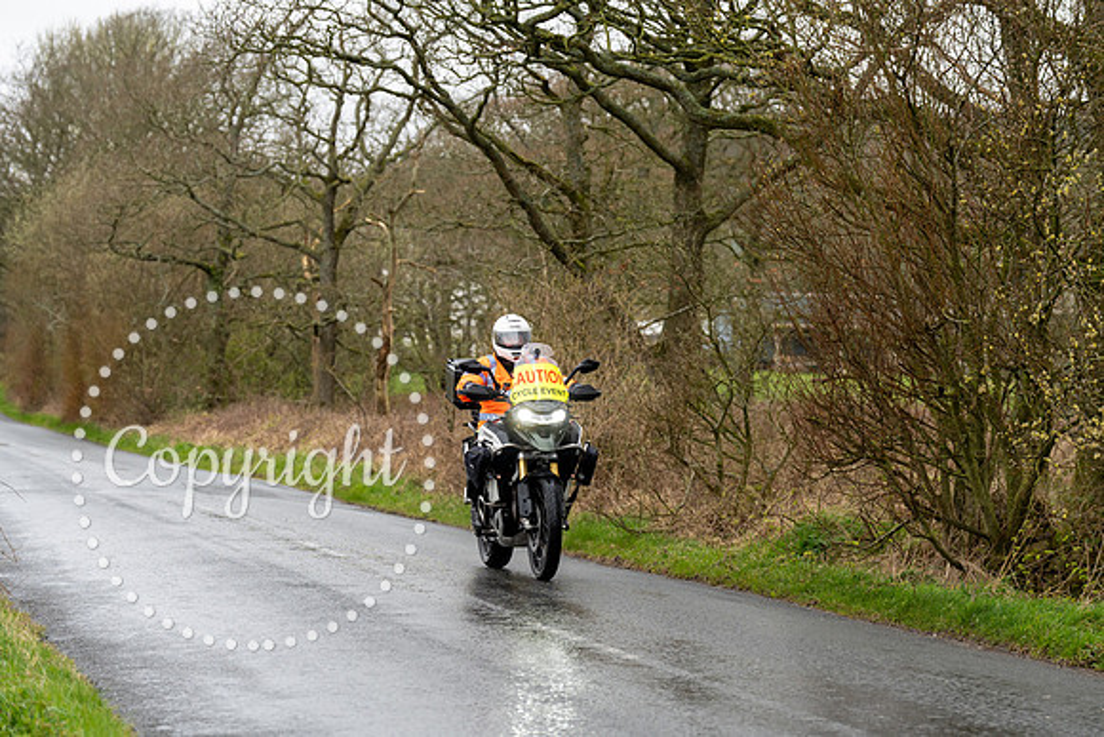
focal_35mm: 108
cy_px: 368
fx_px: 3313
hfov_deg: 18.9
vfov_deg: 12.7
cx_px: 552
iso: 800
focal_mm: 108
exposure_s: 1/1000
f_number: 4
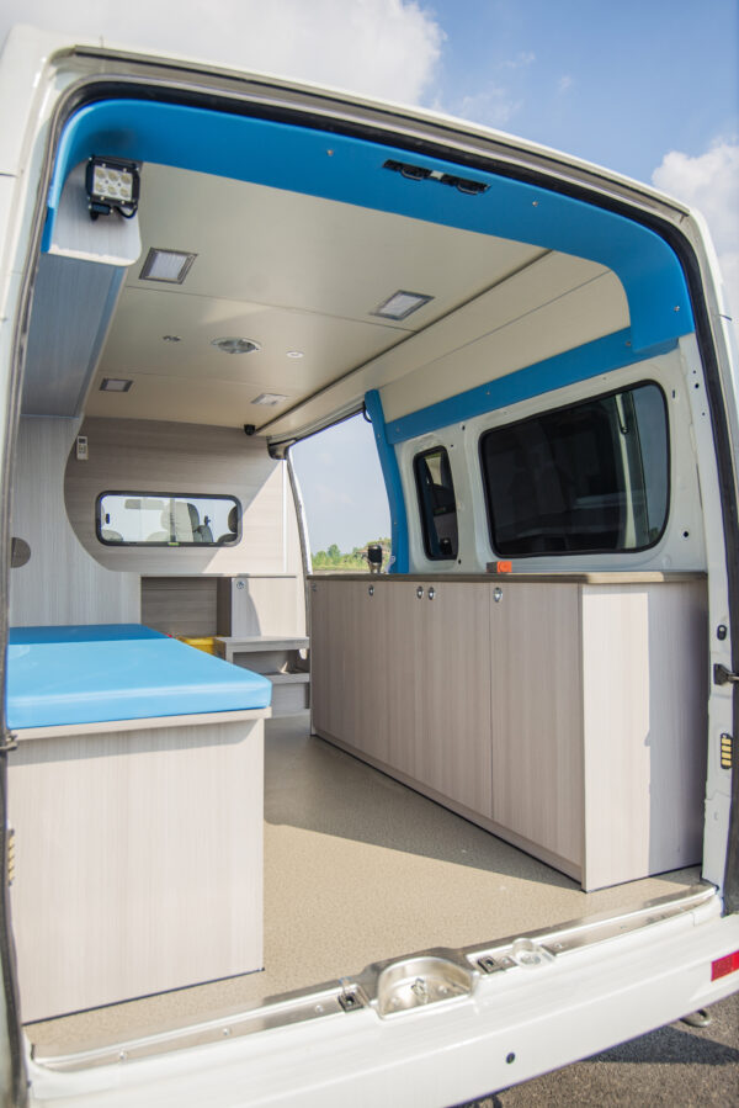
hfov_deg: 55.1
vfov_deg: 76.1
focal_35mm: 23
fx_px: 708
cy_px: 554
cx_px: 370
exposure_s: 1/800
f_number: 4
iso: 100
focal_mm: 23
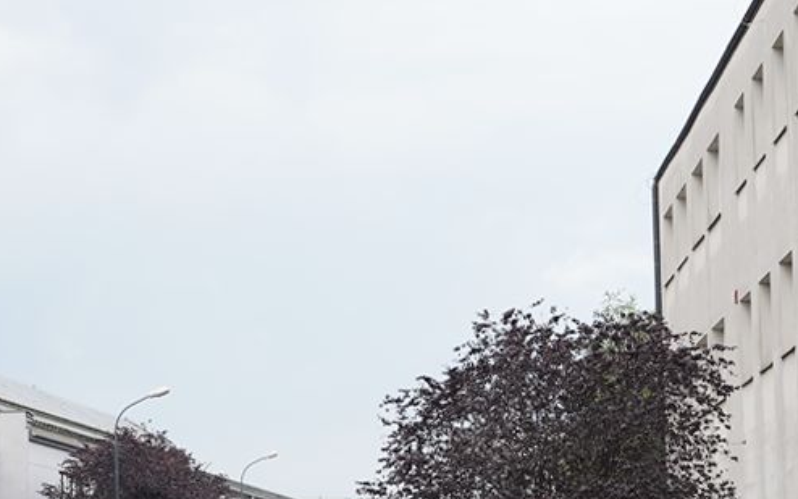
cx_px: 435
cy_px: 376
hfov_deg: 21.0
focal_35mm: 99
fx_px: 2154
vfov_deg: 13.2
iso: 100
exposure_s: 1/100
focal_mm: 24
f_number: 8
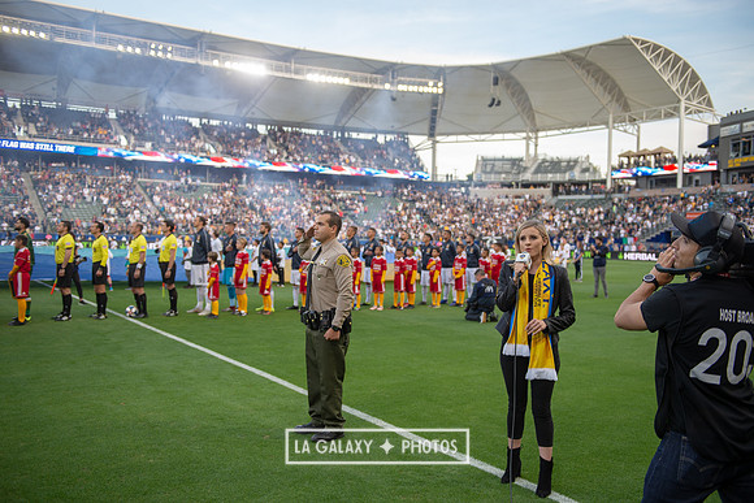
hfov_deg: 54.4
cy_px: 252
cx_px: 377
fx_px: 733
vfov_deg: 37.9
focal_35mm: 35
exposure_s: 1/640
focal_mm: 35
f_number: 2.8
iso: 400
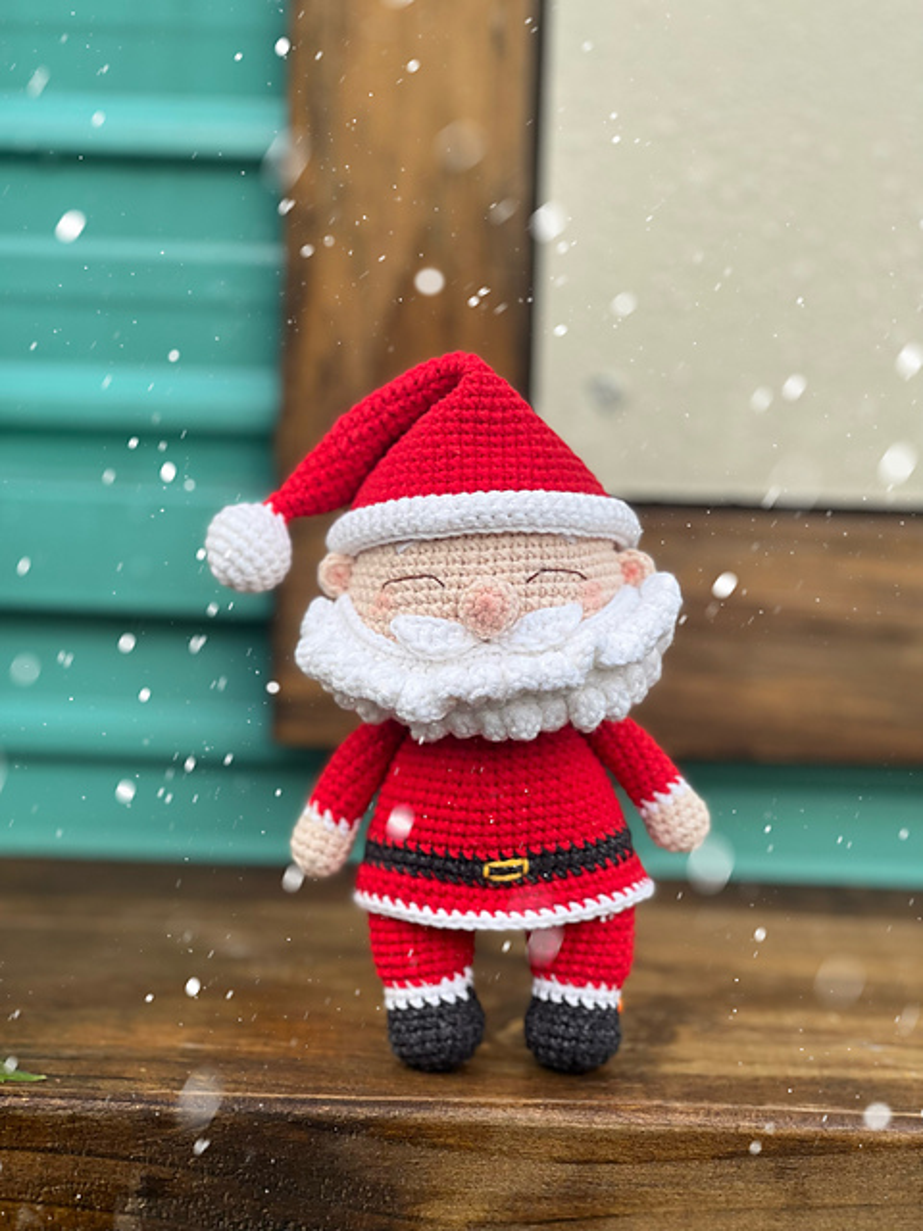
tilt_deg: -3.8
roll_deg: -2.9
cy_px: 616
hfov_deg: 19.1
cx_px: 462
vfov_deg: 25.3
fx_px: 2738
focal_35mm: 77
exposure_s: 1/121
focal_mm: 9
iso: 32
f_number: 2.8
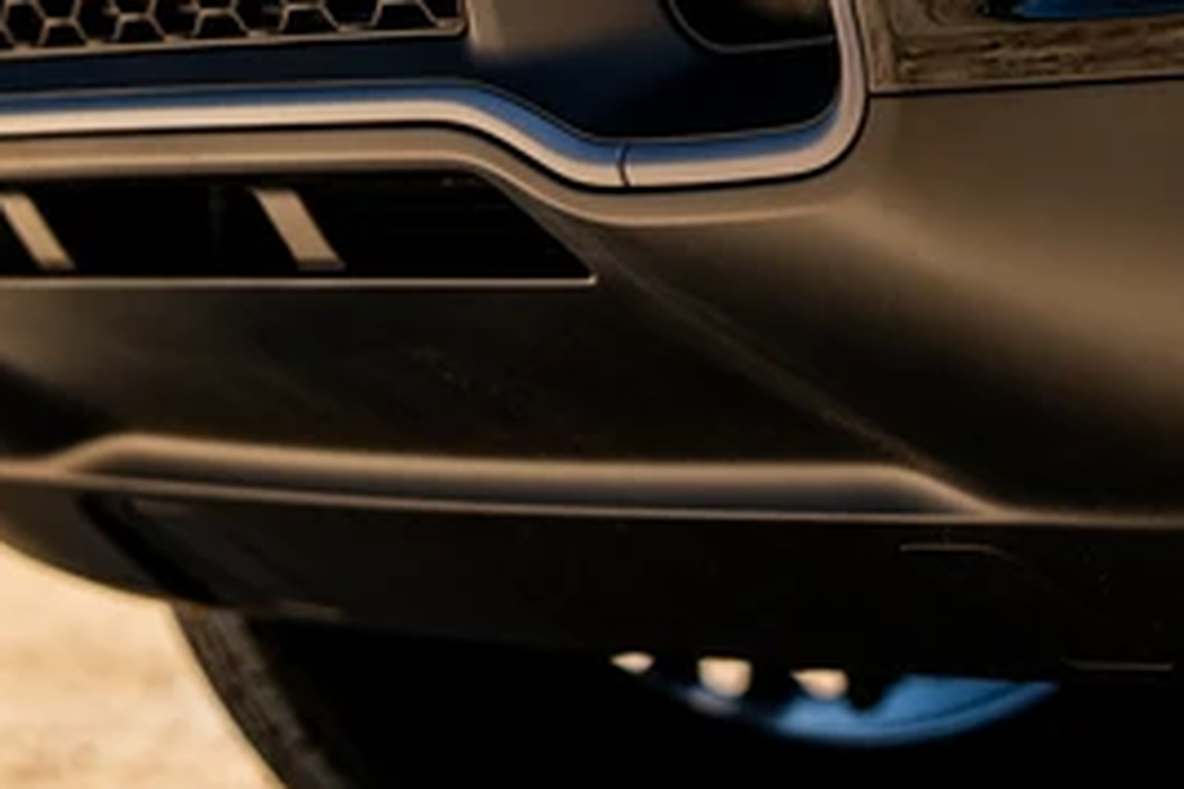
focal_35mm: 239
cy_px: -151
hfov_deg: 8.6
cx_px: 705
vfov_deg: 5.7
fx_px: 7860
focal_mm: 70
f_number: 2.8
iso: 100
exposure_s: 1/400
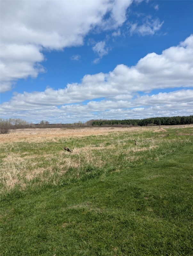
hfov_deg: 57.0
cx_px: 96
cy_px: 128
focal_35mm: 24
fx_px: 178
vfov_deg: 71.5
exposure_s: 1/2833
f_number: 1.85
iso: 44
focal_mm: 6.81
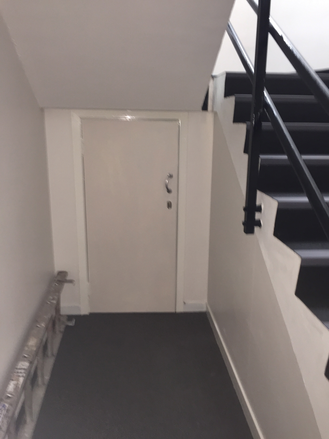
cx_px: 164
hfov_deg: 48.2
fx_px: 367
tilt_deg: -13.8
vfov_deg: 61.7
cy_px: 220
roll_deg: -0.8
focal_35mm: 29
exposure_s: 1/16
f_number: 2.2
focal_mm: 4.15
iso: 125
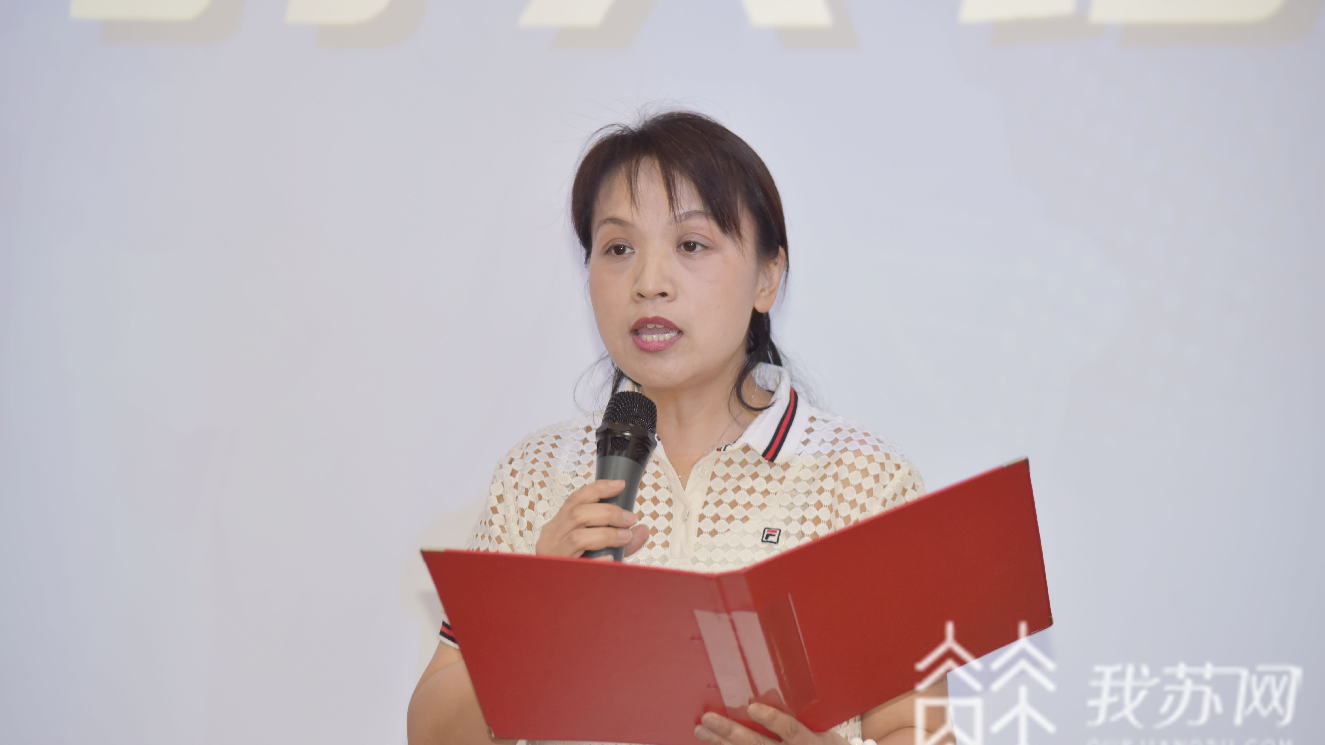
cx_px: 662
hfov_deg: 17.0
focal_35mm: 126
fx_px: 4427
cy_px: 343
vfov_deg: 9.6
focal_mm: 120
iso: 1250
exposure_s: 1/60
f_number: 4
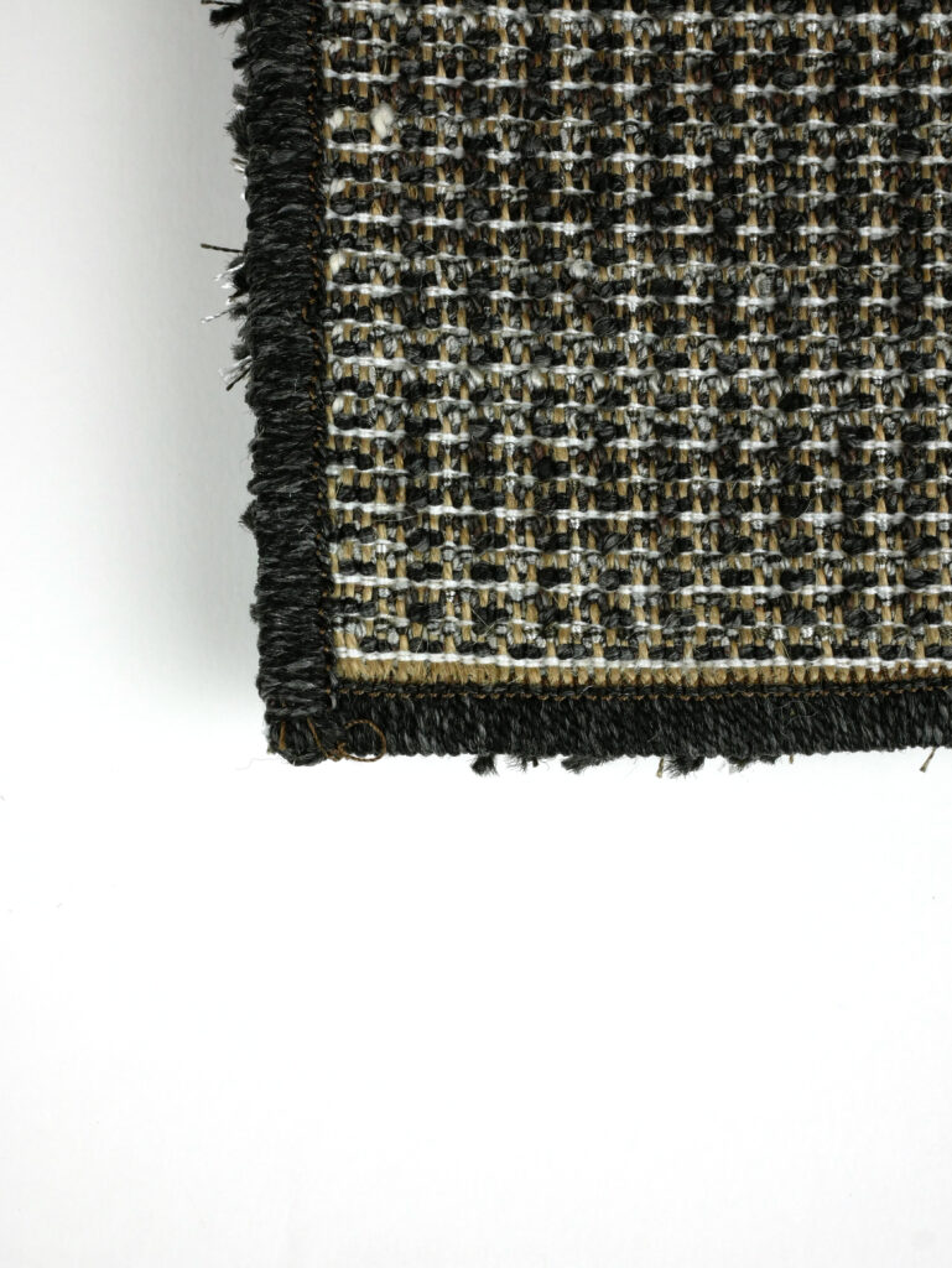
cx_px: 476
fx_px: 2198
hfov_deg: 24.4
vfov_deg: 32.2
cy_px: 634
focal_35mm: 60
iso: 400
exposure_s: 1/50
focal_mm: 30
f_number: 13
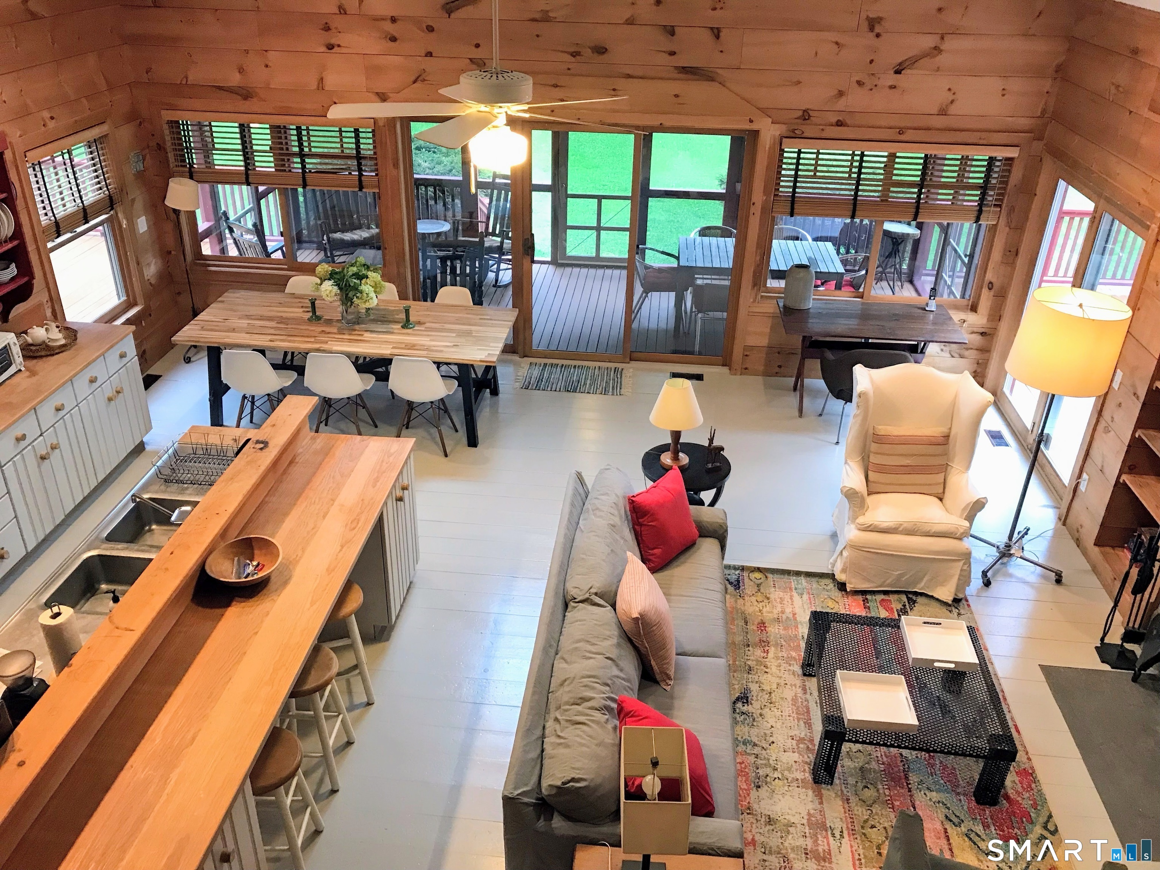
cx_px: 580
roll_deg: -1.0
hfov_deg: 63.4
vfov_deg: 49.7
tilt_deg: -26.8
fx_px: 938
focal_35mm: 28
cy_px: 435
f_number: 1.8
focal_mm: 3.99
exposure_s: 1/15
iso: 64
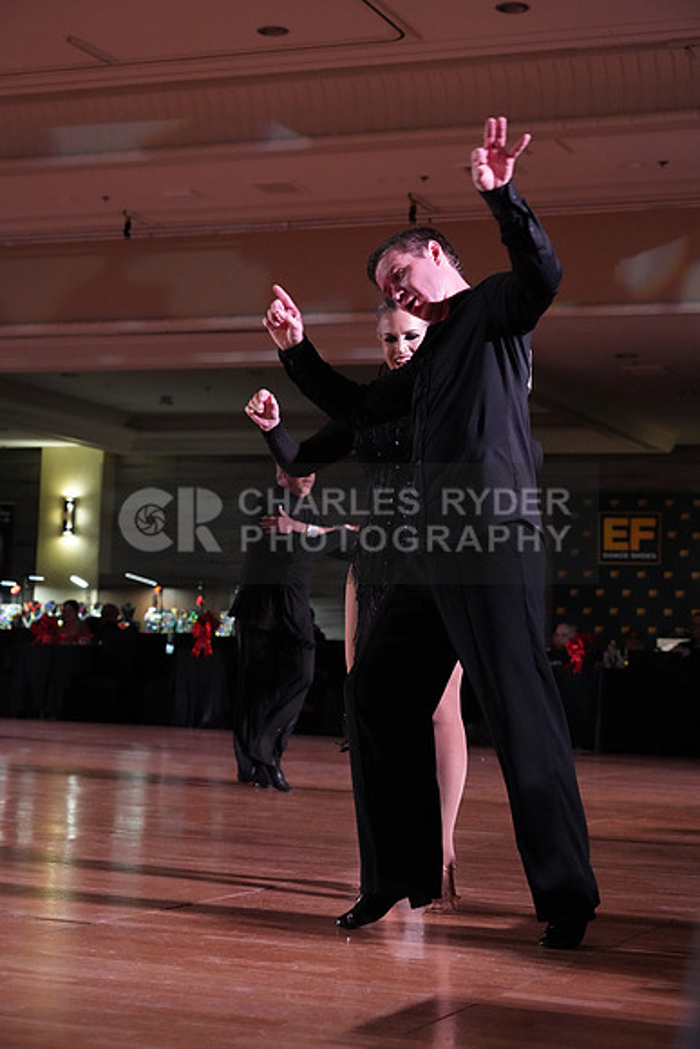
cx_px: 350
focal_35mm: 65
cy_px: 524
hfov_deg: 20.9
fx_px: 1895
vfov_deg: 31.0
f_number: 5
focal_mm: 65
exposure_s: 1/320
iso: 5000
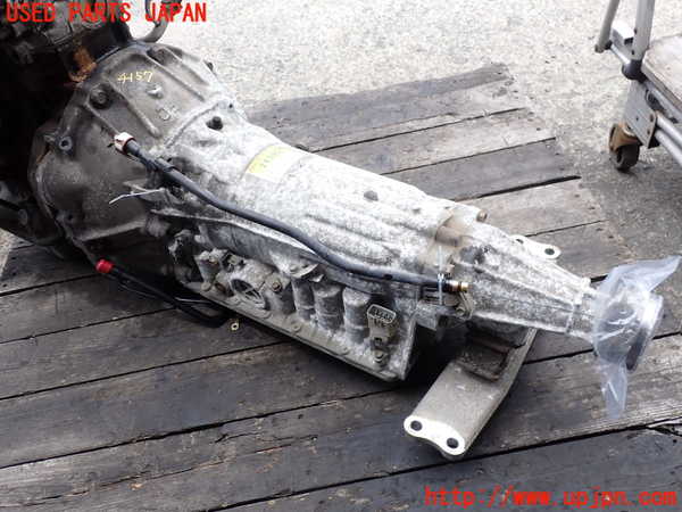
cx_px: 341
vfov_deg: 46.8
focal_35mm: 30
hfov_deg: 60.0
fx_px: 591
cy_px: 256
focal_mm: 5.4
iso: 100
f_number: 3.2
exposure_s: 1/320
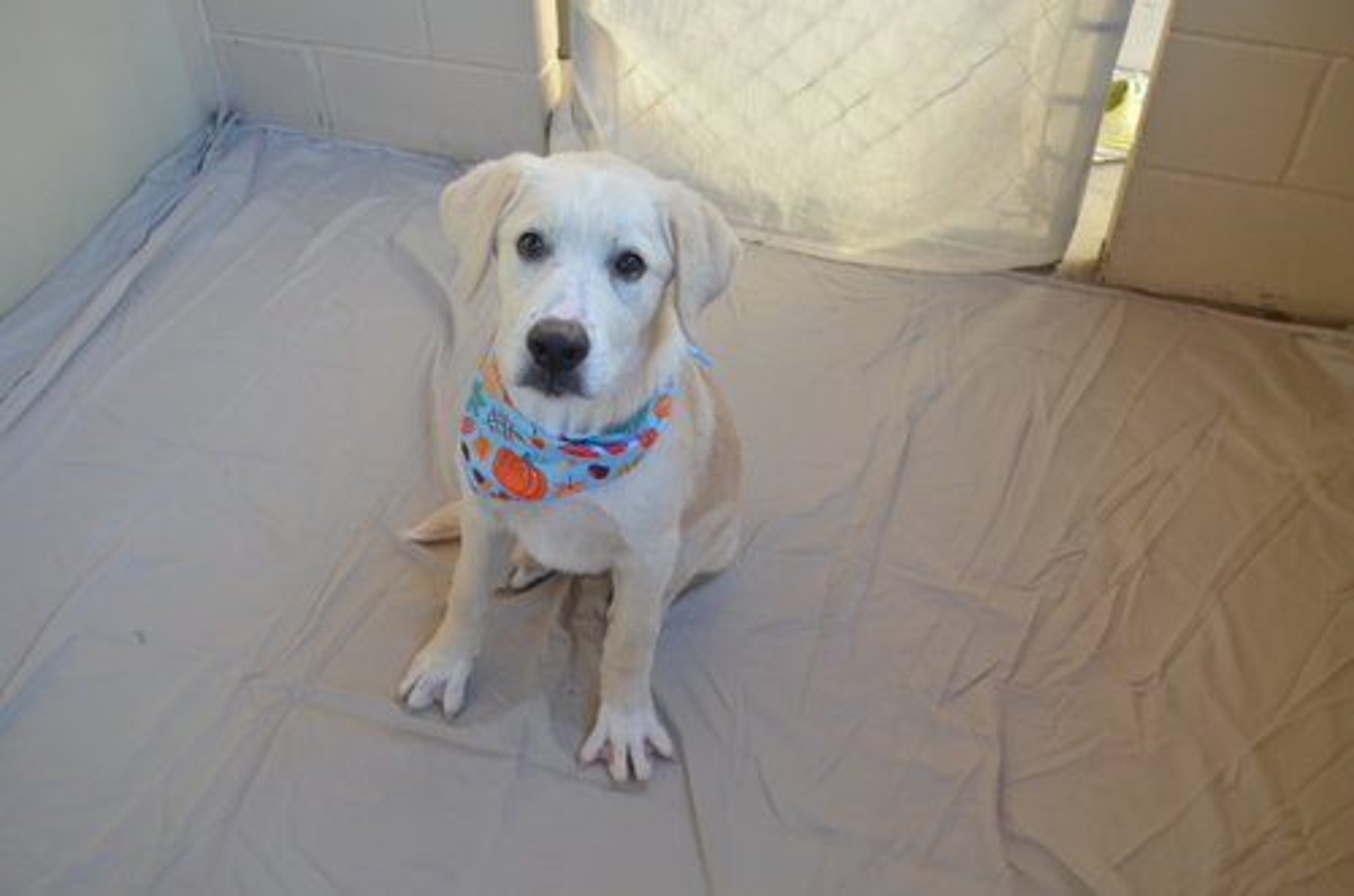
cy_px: 448
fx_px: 1238
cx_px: 677
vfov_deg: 39.8
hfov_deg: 57.3
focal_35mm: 33
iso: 400
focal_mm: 22
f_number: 5
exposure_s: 1/100
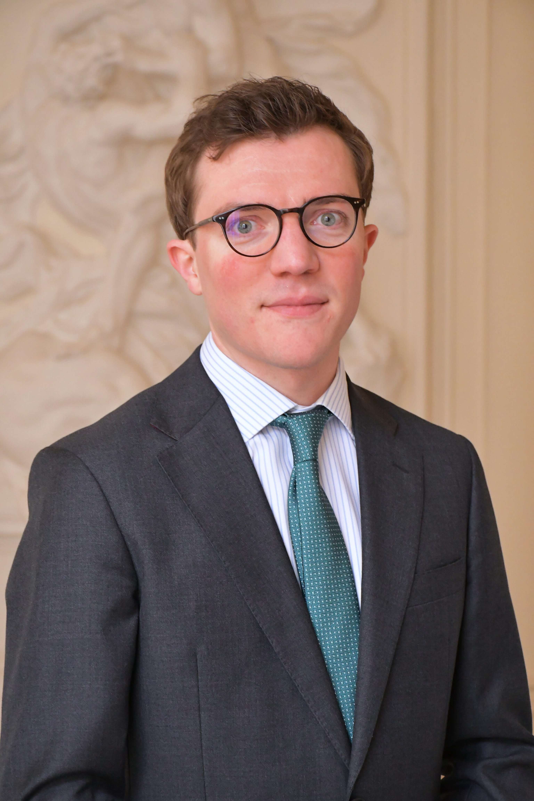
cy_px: 400
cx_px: 267
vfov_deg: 19.5
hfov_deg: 13.0
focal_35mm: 105
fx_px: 2336
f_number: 7.1
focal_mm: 70
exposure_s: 1/160
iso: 5000
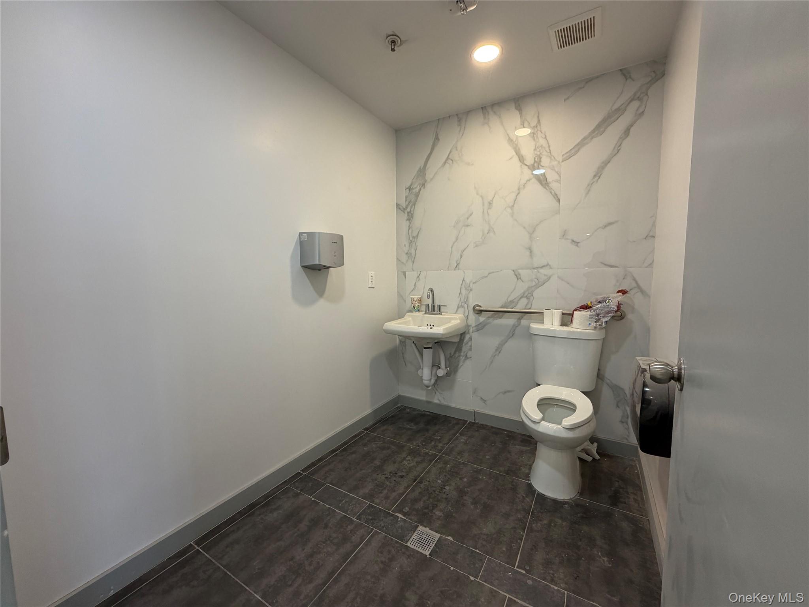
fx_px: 327
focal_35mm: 14
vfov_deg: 85.7
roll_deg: +1.1
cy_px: 304
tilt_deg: -4.5
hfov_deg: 102.1
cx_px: 404
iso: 200
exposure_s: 1/120
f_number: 2.2
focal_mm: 2.22
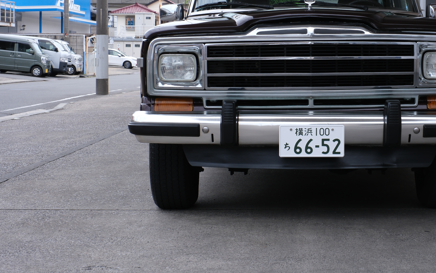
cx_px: 308
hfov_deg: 26.2
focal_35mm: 78
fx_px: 927
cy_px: 79
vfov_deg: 16.7
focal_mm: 35
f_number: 13
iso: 320
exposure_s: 1/105
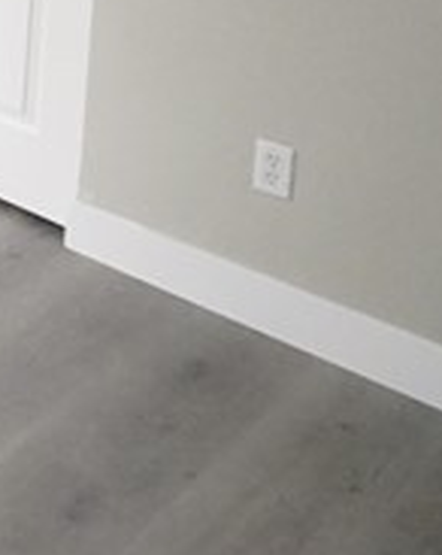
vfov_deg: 23.3
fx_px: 1097
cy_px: -258
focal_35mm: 67
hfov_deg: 16.0
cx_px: -509
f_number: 8
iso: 8000
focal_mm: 12
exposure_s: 1/125
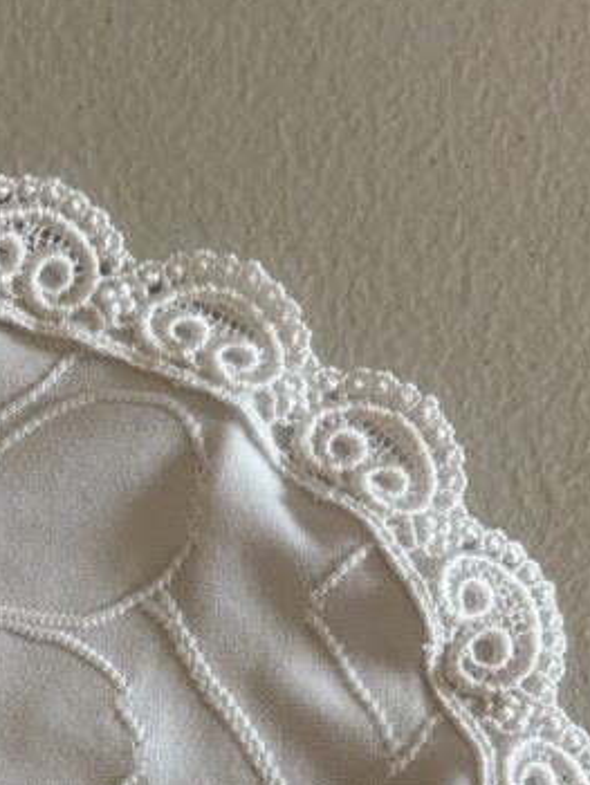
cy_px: 976
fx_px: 1725
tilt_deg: -86.2
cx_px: -227
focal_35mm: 76
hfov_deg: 17.8
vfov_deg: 23.2
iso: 100
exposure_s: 1/60
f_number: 1.6
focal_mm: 5.96
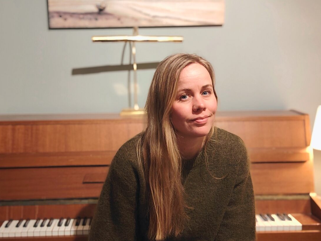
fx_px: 519
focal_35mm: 56
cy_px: 139
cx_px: 137
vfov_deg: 26.1
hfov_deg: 34.3
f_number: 5.6
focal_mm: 5.25
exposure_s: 1/25
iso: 720
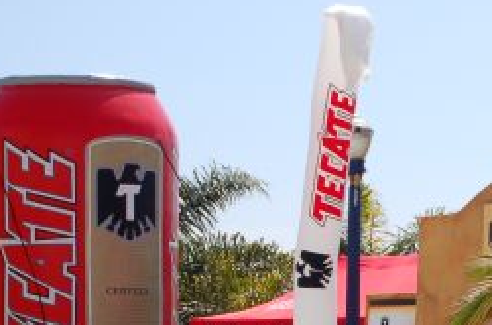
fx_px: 1719
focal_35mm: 126
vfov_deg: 10.7
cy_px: 350
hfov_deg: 15.9
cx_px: 500
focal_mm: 35
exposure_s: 1/200
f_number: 11
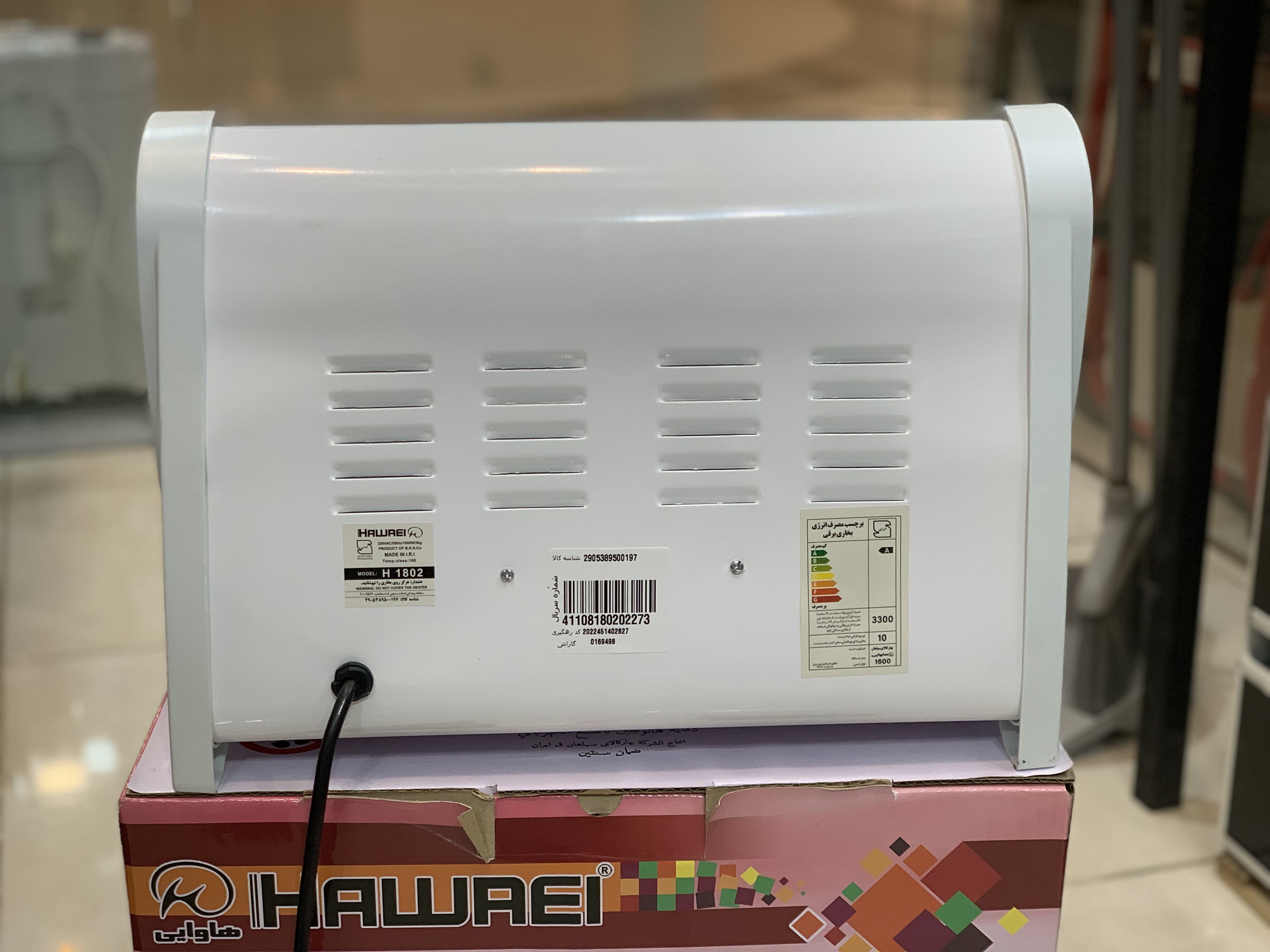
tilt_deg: -19.1
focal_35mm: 52
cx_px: 635
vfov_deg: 28.0
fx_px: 1908
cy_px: 476
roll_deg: -0.9
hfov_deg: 36.8
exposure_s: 1/100
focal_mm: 6
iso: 80
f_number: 2.4
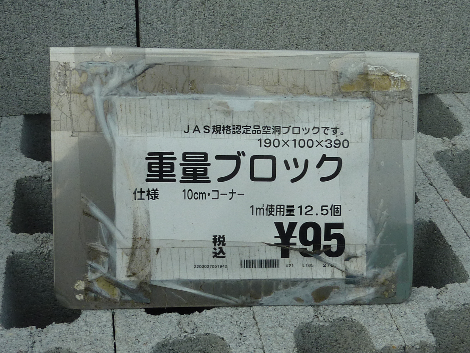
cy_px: 176
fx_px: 652
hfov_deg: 39.7
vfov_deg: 30.3
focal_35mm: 48
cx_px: 235
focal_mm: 4.4
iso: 80
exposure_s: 1/400
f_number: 4.5
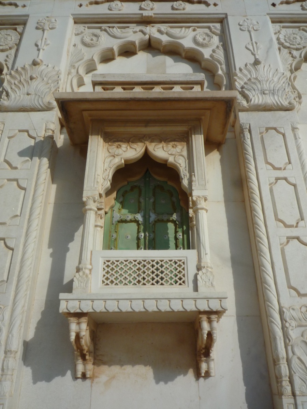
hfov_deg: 46.8
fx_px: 355
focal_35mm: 30
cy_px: 204
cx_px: 154
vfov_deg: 60.0
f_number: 8
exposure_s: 1/800
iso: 100
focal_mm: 4.4
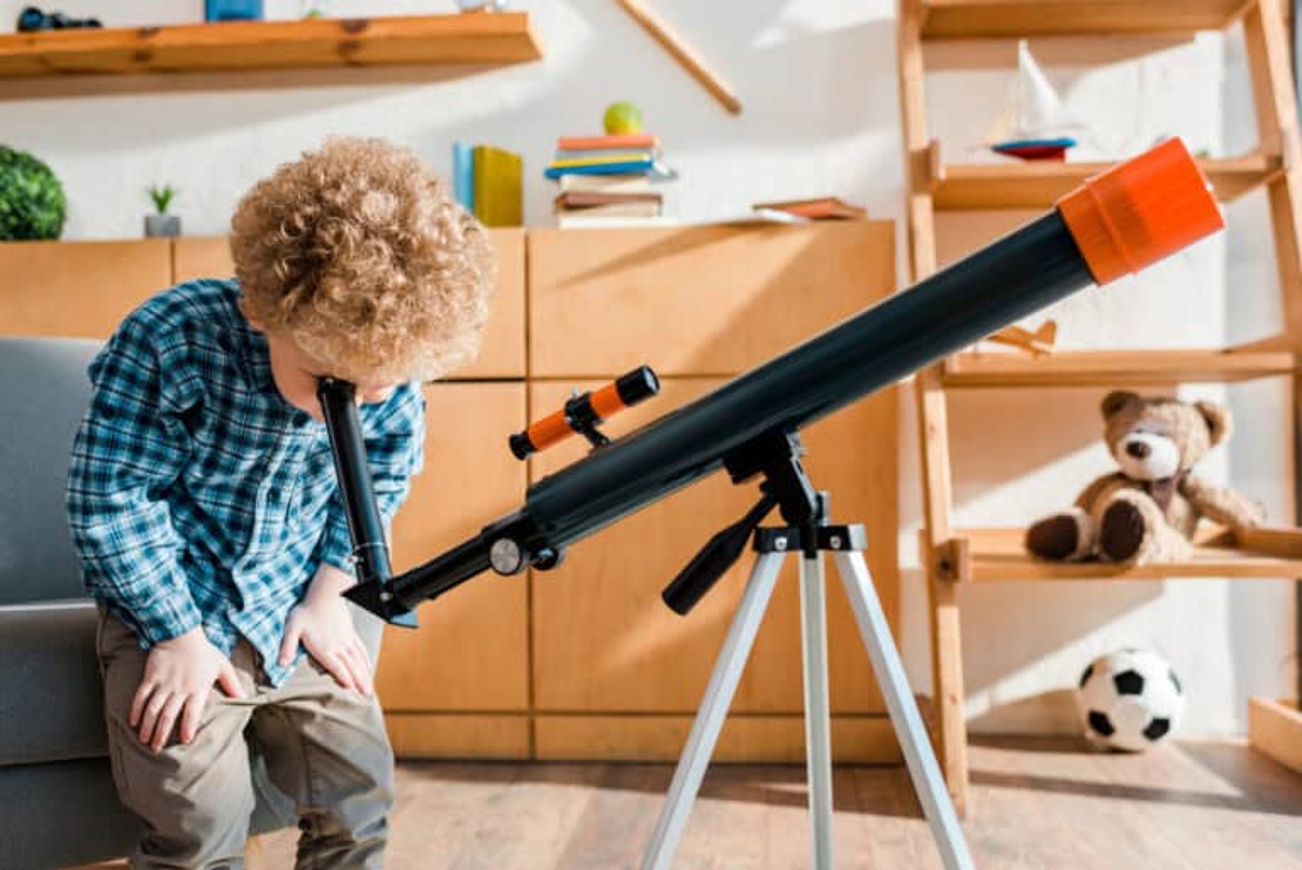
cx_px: 651
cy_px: 435
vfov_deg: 37.9
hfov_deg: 54.4
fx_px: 1266
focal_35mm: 35
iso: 100
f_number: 3.5
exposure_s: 1/200
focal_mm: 35
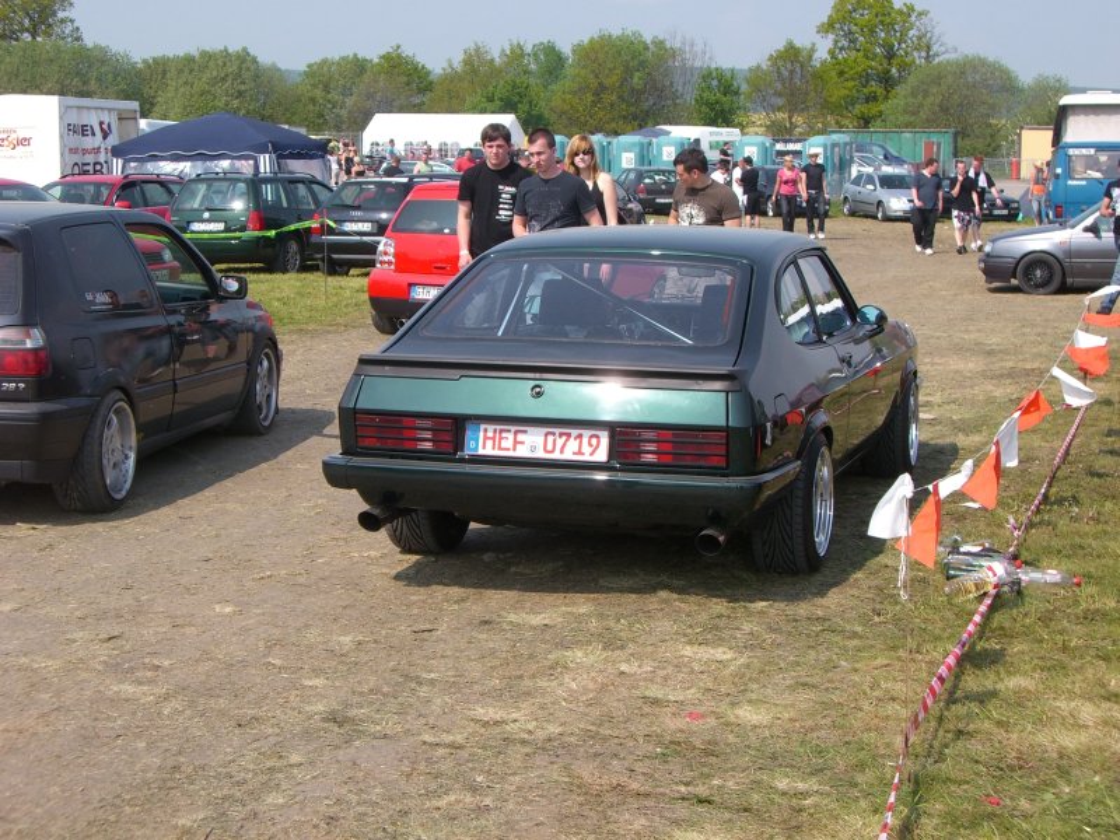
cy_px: 420
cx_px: 560
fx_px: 2135
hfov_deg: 29.4
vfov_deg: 22.3
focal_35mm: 66
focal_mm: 10.7
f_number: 5.8
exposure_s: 1/320
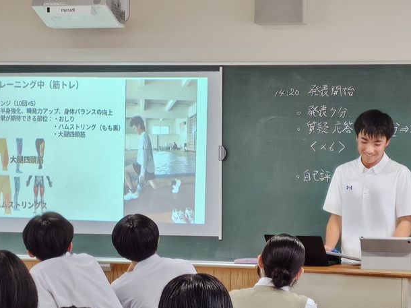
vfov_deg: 14.1
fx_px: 1246
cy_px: 150
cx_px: 208
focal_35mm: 105
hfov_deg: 18.7
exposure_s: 1/120
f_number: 1.88
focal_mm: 5.56
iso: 239
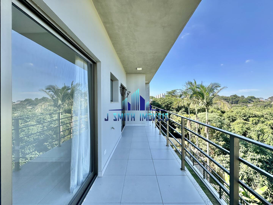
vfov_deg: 85.7
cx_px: 136
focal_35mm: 14
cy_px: 102
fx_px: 110
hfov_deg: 102.1
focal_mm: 2.22
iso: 40
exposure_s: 1/572
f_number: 2.2
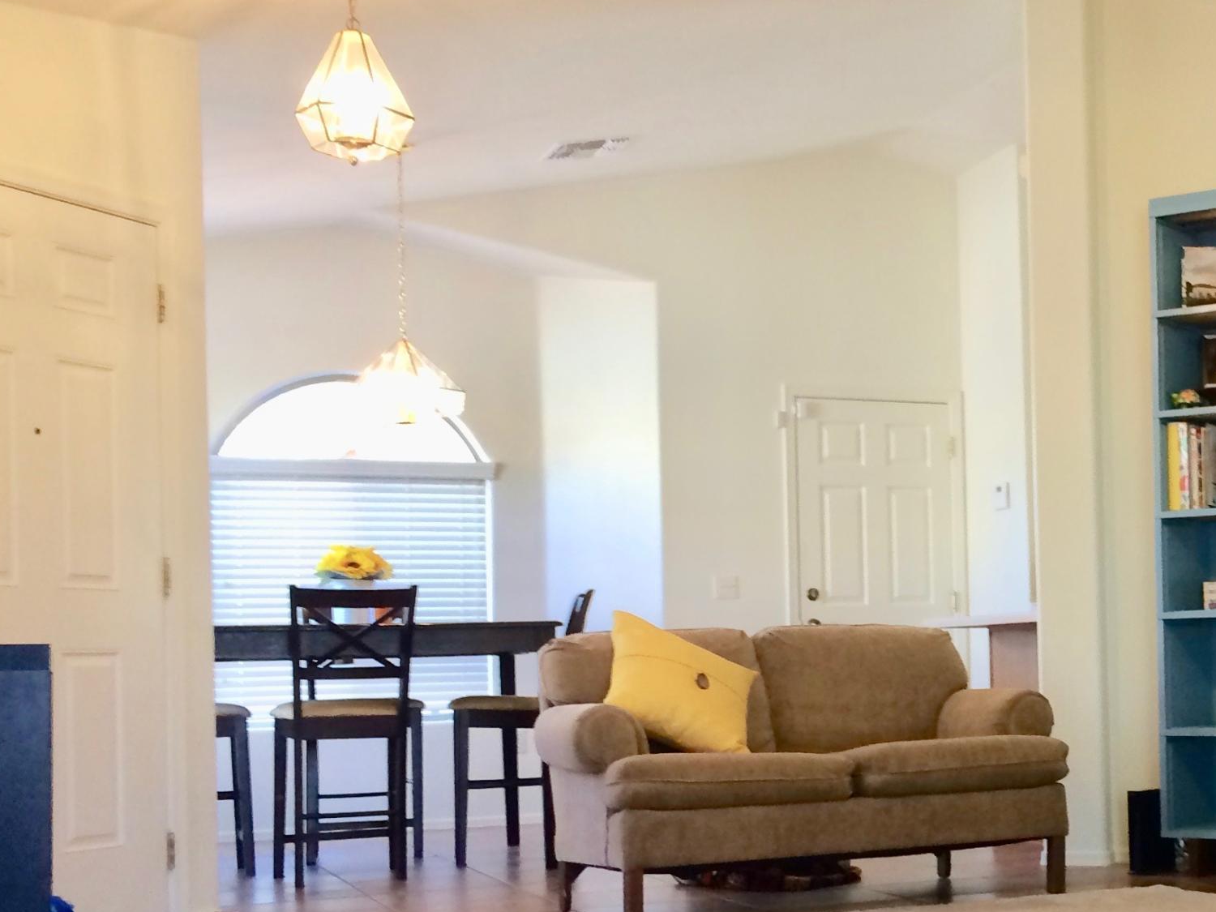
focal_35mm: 58
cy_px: 588
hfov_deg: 31.5
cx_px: 1119
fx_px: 2037
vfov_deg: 25.1
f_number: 2.2
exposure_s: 1/30
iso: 64
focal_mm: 4.15
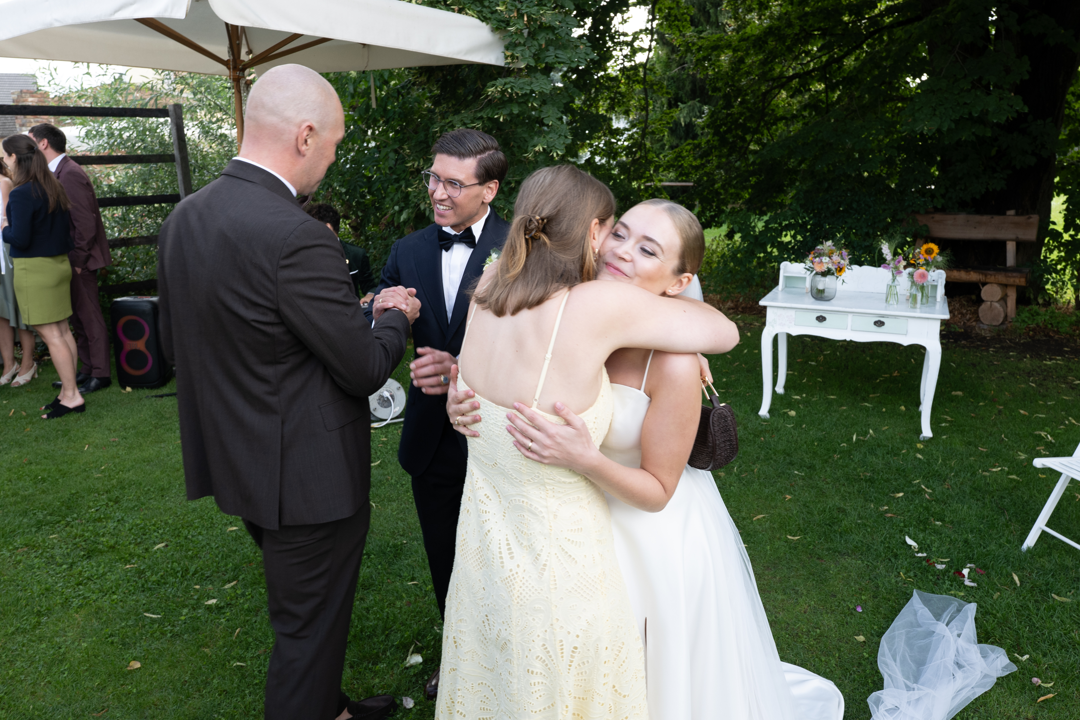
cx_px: 586
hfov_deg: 71.4
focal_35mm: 25
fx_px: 750
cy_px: 334
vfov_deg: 51.2
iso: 160
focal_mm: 14
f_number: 4
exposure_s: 1/100
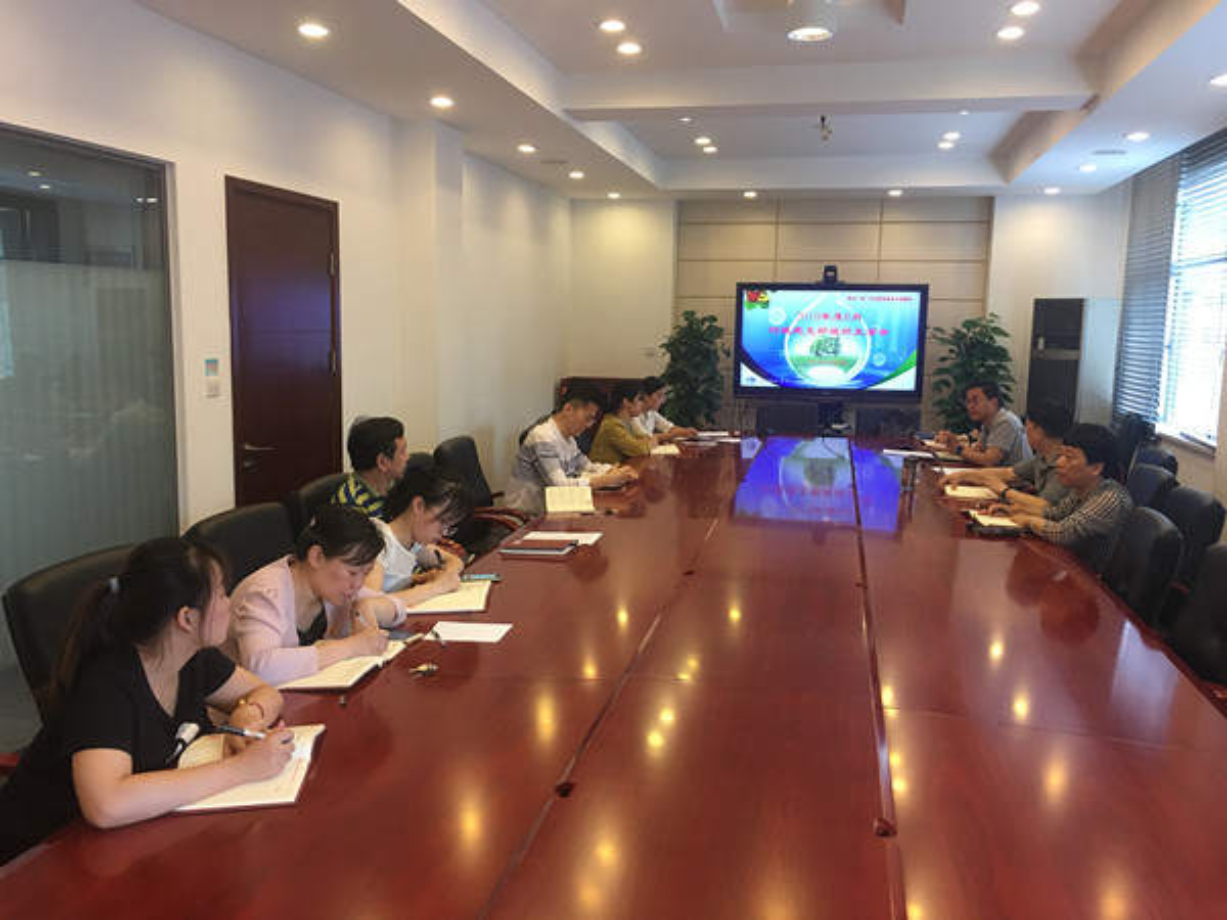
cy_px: 460
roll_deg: -1.5
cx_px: 614
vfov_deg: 48.2
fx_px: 1028
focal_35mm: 29
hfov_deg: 61.7
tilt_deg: -7.1
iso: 50
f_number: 2.2
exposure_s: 1/17
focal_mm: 4.15
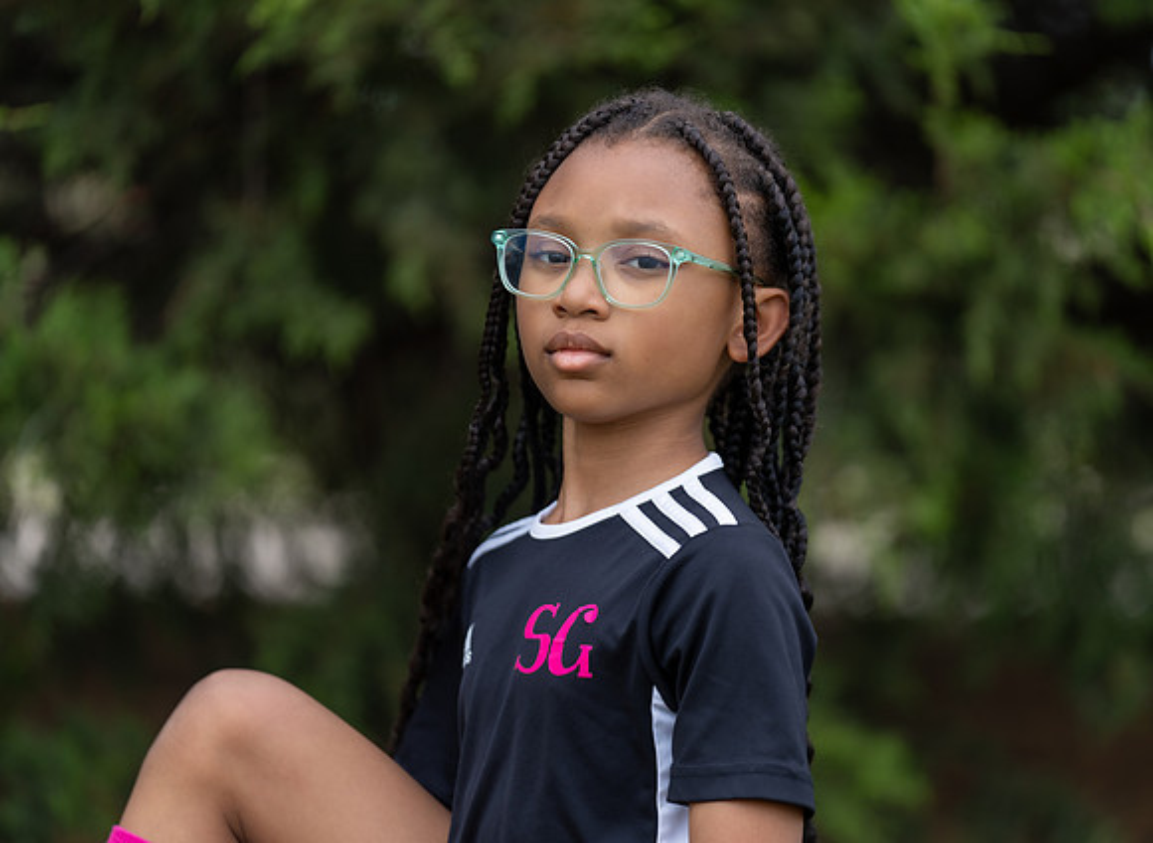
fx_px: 6450
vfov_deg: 7.5
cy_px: 415
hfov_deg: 10.2
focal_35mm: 195
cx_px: 641
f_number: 2.8
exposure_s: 1/320
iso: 100
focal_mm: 181
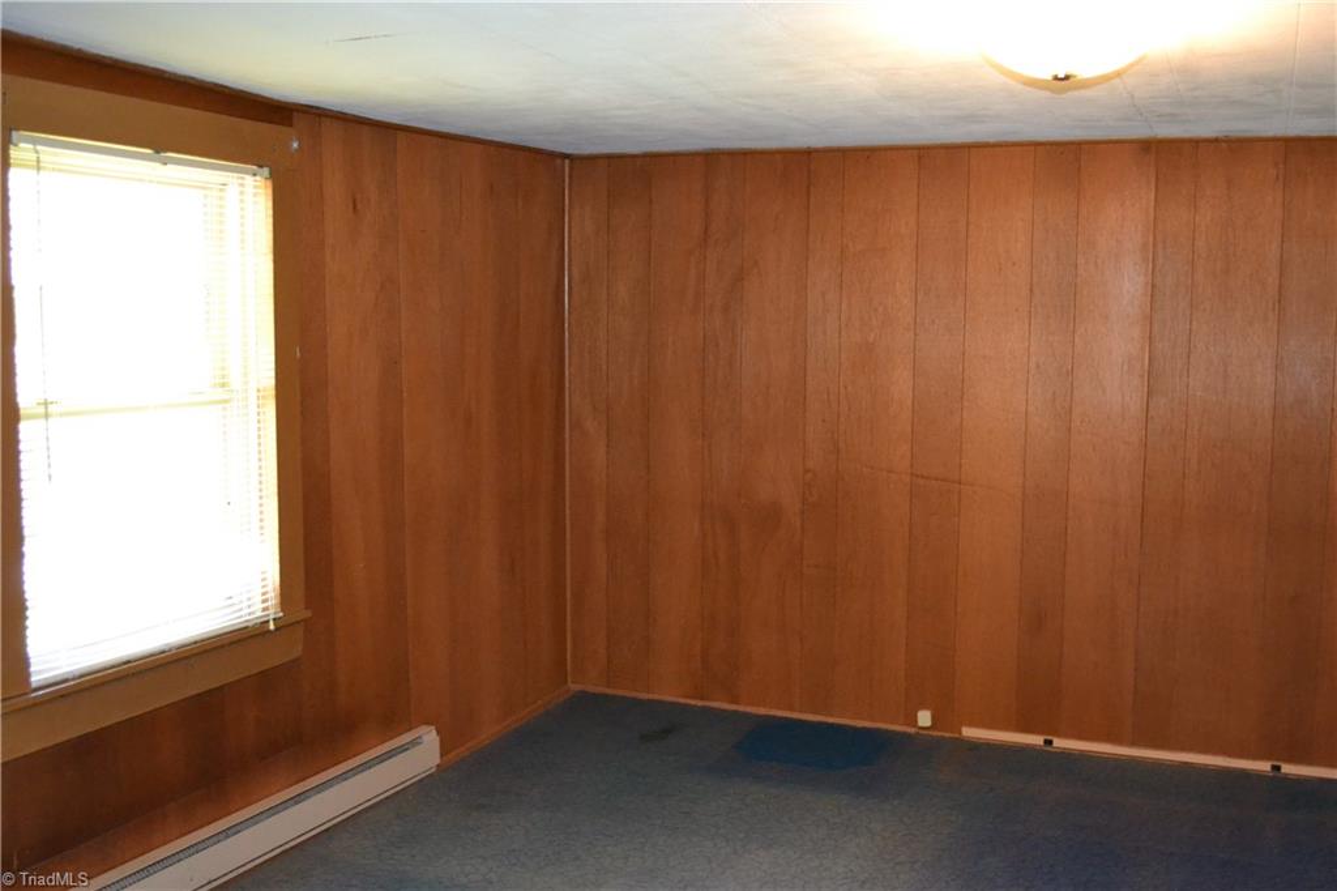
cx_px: 668
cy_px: 446
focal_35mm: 39
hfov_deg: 49.6
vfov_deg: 34.2
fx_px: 1448
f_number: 4.2
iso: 3200
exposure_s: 1/60
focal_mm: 26
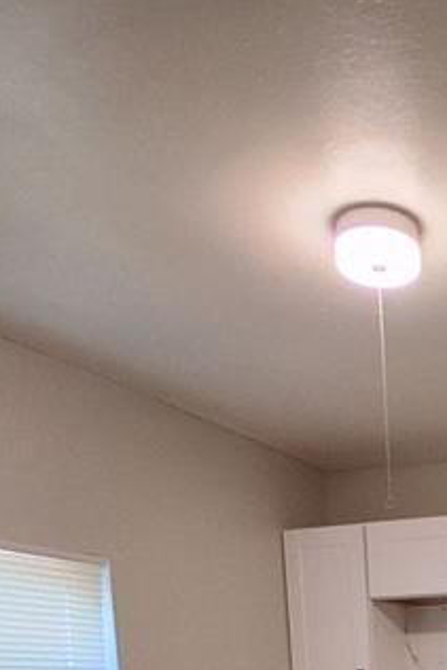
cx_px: 591
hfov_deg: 26.3
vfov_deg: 35.8
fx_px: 800
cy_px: 797
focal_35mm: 43
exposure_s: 1/50
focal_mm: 1.4
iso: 250
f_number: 2.2
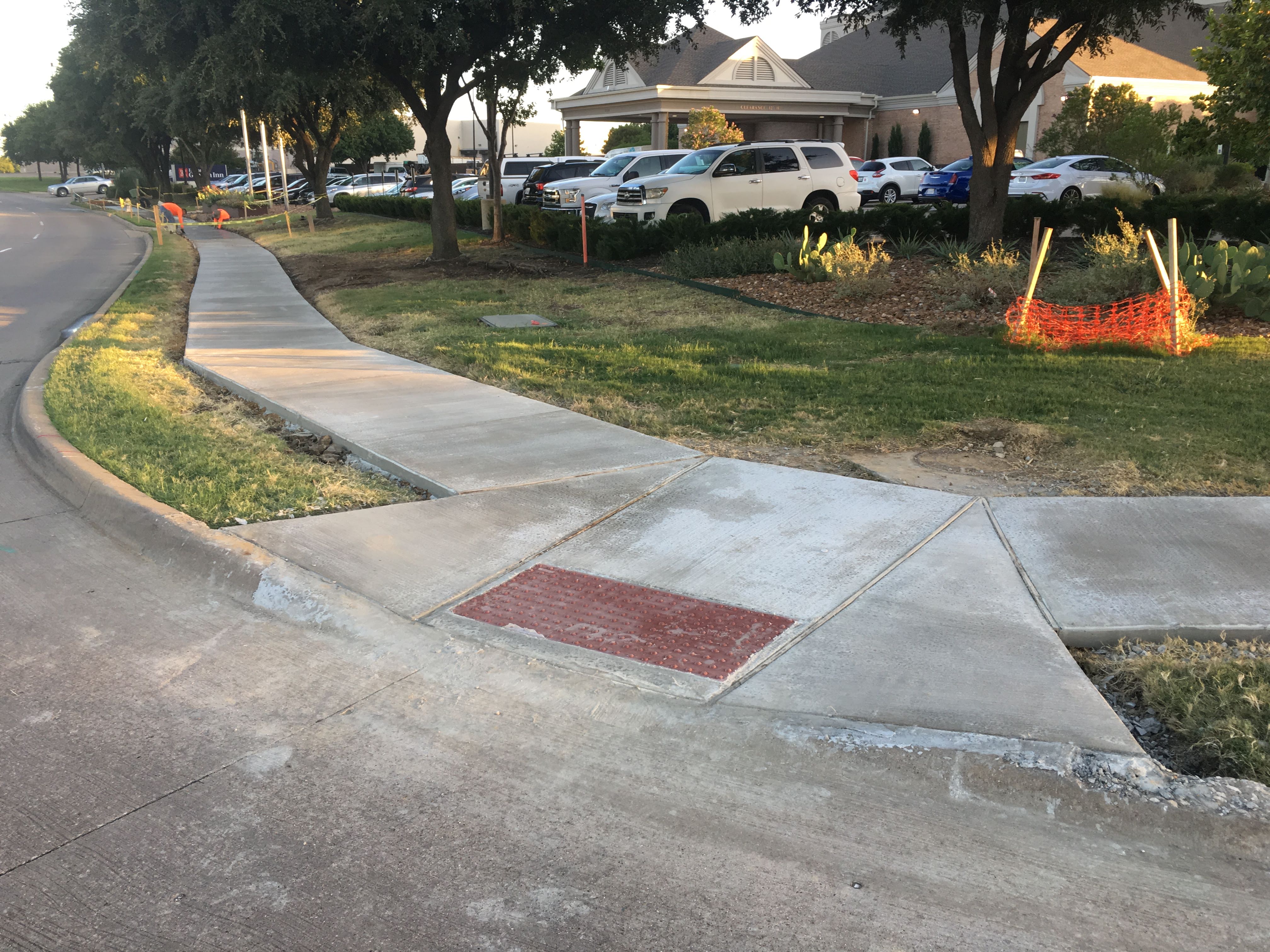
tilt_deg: -14.8
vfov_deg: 48.2
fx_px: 1064
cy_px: 476
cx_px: 635
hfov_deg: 61.7
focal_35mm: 29
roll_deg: -0.5
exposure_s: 1/120
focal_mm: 4.15
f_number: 2.2
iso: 32
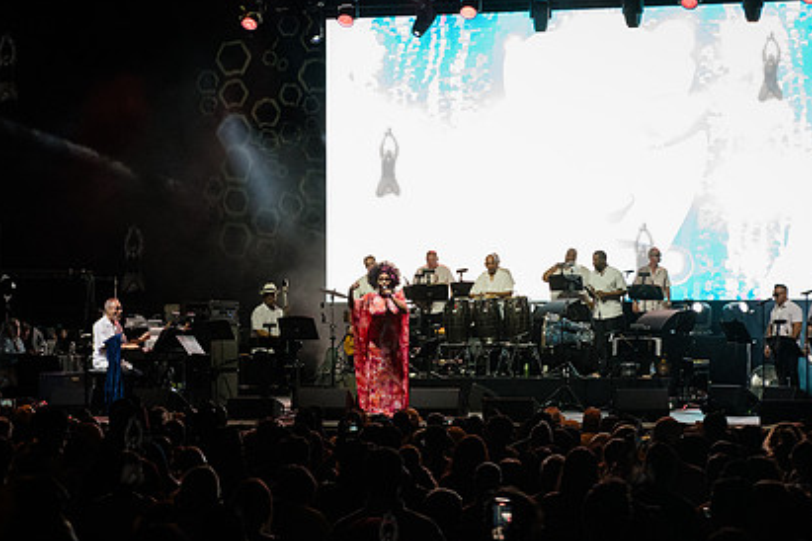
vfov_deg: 13.7
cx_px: 387
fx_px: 2255
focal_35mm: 100
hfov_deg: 20.4
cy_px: 352
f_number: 4
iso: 5000
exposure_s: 1/1000
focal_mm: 70
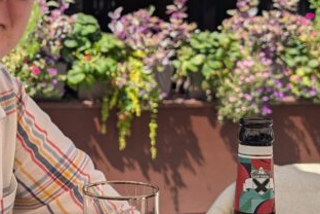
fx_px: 729
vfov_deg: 16.7
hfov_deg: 23.8
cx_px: 10
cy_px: 109
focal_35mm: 82
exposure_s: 1/840
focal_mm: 6.9
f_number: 1.68
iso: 19
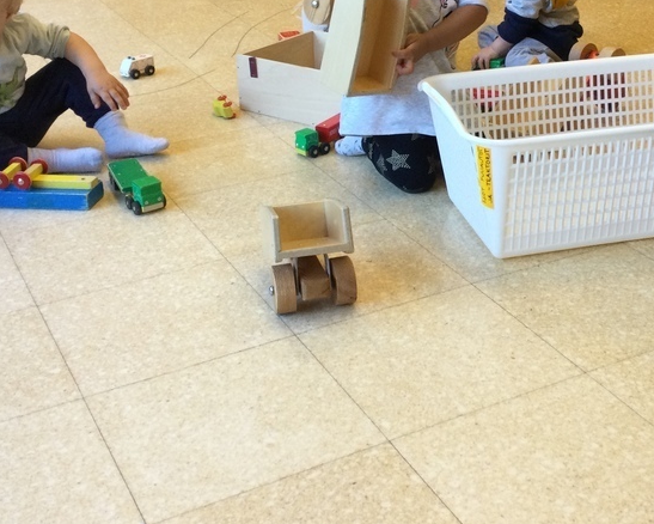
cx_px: 442
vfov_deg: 25.3
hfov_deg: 31.7
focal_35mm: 59
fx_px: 1142
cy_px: 99
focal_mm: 3.3
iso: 32
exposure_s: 1/33
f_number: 2.4
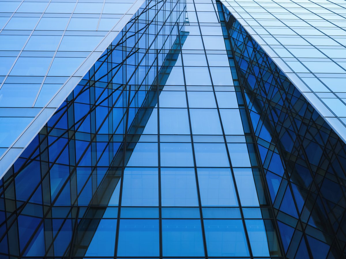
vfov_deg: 20.4
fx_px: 720
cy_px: 130
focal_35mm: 72
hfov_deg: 27.0
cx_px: 173
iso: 200
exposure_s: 1/250
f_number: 5.6
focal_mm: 36
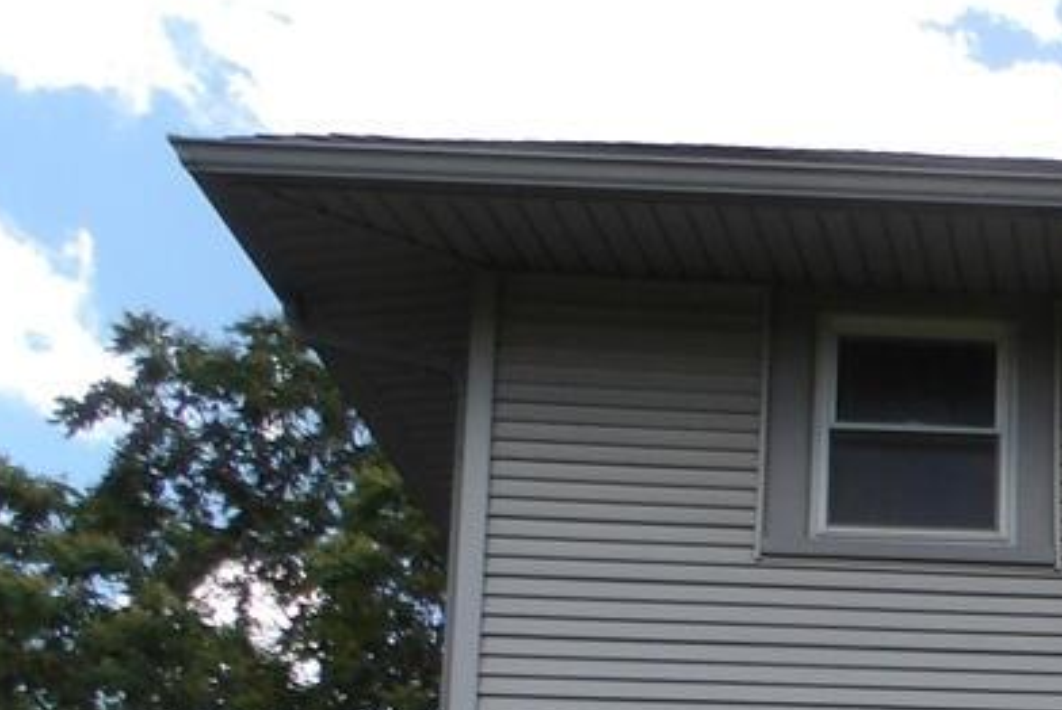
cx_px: 1552
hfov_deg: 21.8
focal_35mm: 79
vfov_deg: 15.6
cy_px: 1133
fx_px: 2332
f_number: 4.1
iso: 100
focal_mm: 4.2
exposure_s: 1/351
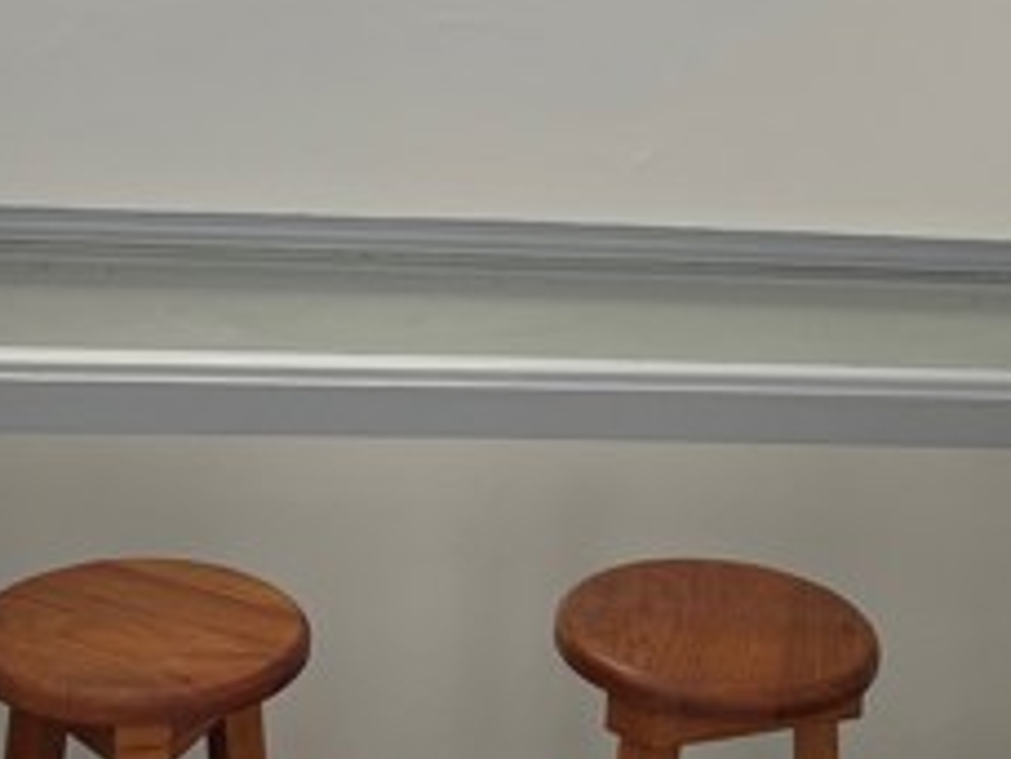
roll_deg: -4.0
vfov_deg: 20.0
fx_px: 2132
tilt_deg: -12.9
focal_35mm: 73
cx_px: 545
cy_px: 182
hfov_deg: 26.7
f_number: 1.6
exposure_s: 1/121
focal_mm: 5.1
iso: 64
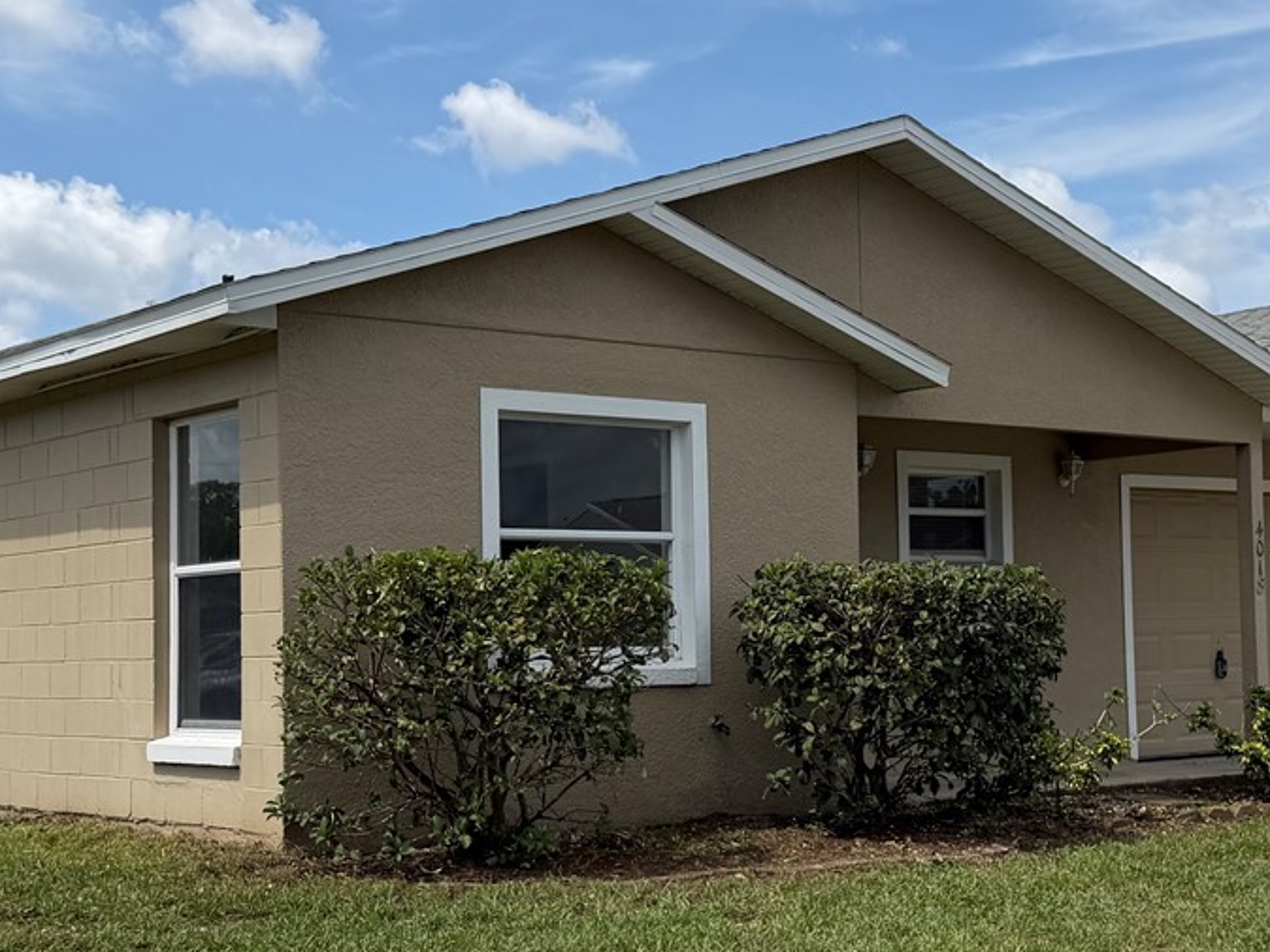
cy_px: 530
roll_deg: +1.7
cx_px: 788
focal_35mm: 57
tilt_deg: +2.8
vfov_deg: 25.6
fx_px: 2090
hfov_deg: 33.6
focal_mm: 6.76
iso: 80
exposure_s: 1/6173
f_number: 1.78
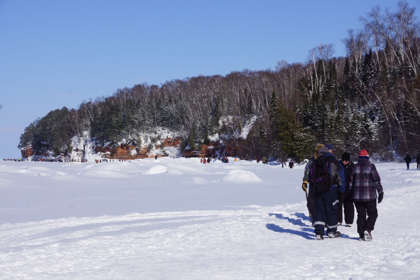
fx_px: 1050
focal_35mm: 90
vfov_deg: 15.2
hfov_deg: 22.6
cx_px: 210
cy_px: 140
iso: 100
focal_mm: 60
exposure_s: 1/320
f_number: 13
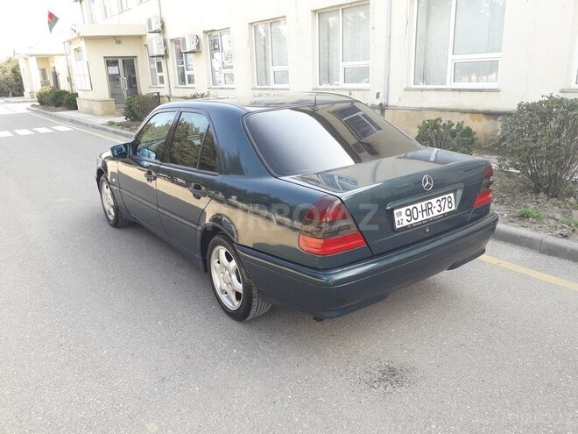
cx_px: 289
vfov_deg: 51.4
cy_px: 217
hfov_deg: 65.3
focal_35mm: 27
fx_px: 451
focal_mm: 3.6
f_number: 1.9
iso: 40
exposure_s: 1/224
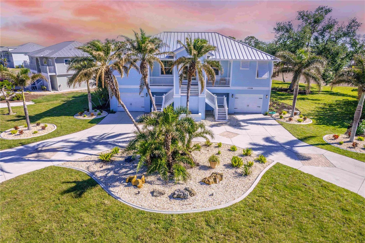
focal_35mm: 22
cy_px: 122
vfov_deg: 57.2
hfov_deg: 78.6
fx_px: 223
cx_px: 182
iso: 130
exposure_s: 1/2000
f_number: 2.8
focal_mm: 8.38
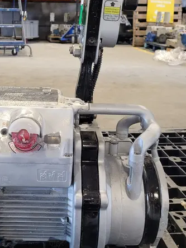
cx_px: 62
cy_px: 96
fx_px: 308
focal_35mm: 43
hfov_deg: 33.3
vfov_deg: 43.5
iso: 200
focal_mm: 5.4
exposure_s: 1/60
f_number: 1.8
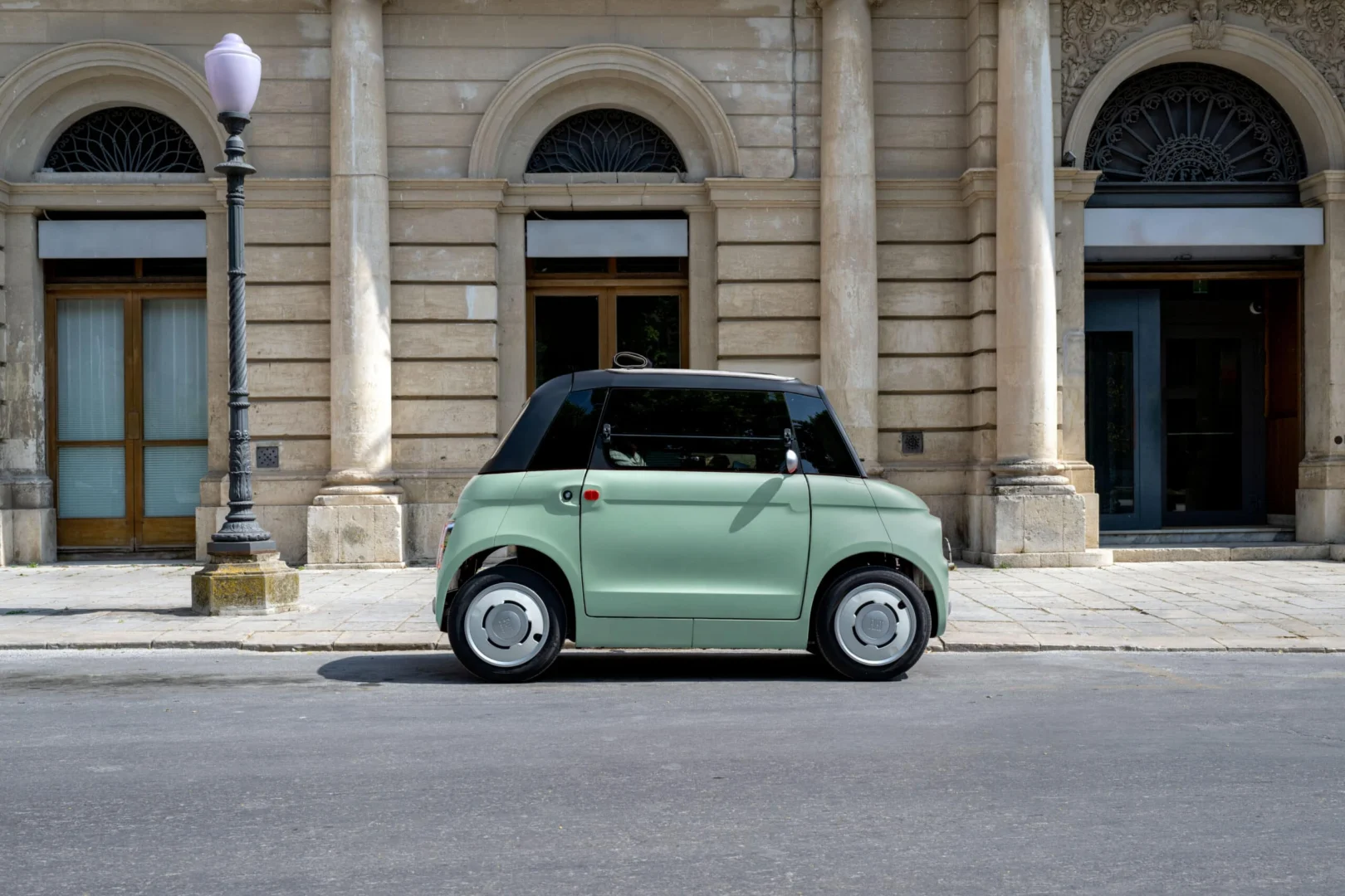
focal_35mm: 36
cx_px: 672
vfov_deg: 36.9
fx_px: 1345
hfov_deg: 53.1
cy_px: 448
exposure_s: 1/640
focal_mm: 36
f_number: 9
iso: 320
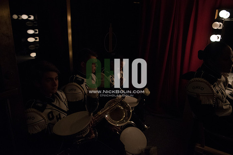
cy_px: 78
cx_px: 116
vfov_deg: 53.2
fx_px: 155
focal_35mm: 24
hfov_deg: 73.7
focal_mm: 24
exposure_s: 1/4000
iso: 8000
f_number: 2.8
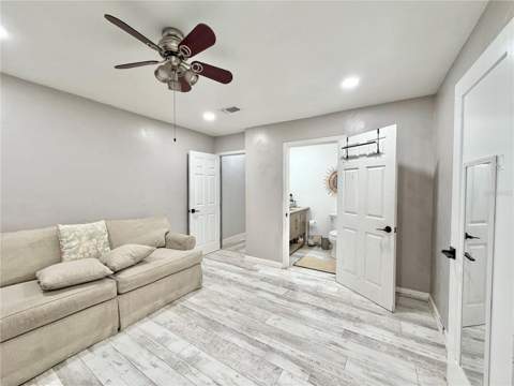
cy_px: 193
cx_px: 257
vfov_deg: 85.7
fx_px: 208
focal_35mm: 14
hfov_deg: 102.1
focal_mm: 2.22
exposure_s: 1/60
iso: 160
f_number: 2.2
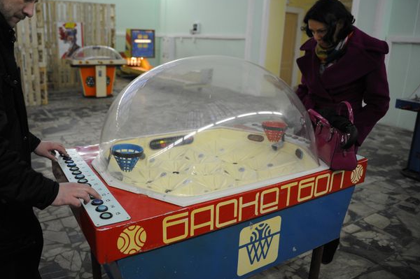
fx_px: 326
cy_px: 122
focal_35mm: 28
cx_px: 176
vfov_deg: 46.2
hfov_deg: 65.1
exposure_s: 1/400
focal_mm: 24
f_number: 2.8
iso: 2000
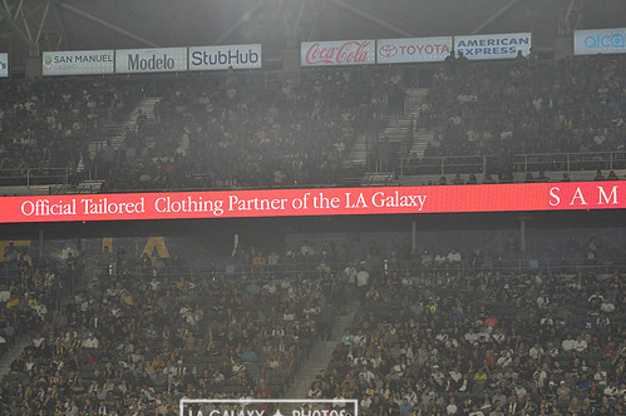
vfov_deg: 9.1
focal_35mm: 151
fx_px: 2624
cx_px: 268
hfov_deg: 13.6
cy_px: 228
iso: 3200
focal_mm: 130
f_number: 10
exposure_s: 1/400
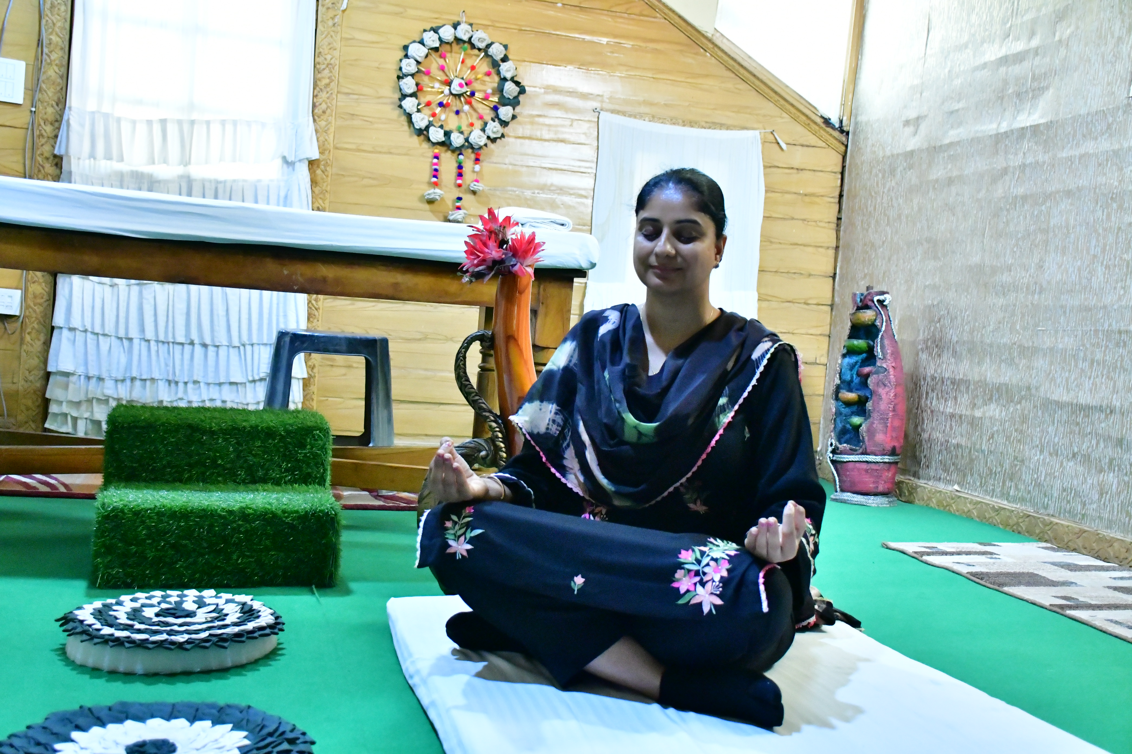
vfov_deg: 34.2
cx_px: 566
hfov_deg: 49.6
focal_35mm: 39
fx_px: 1226
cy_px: 377
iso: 10000
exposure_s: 1/125
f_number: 5
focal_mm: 26
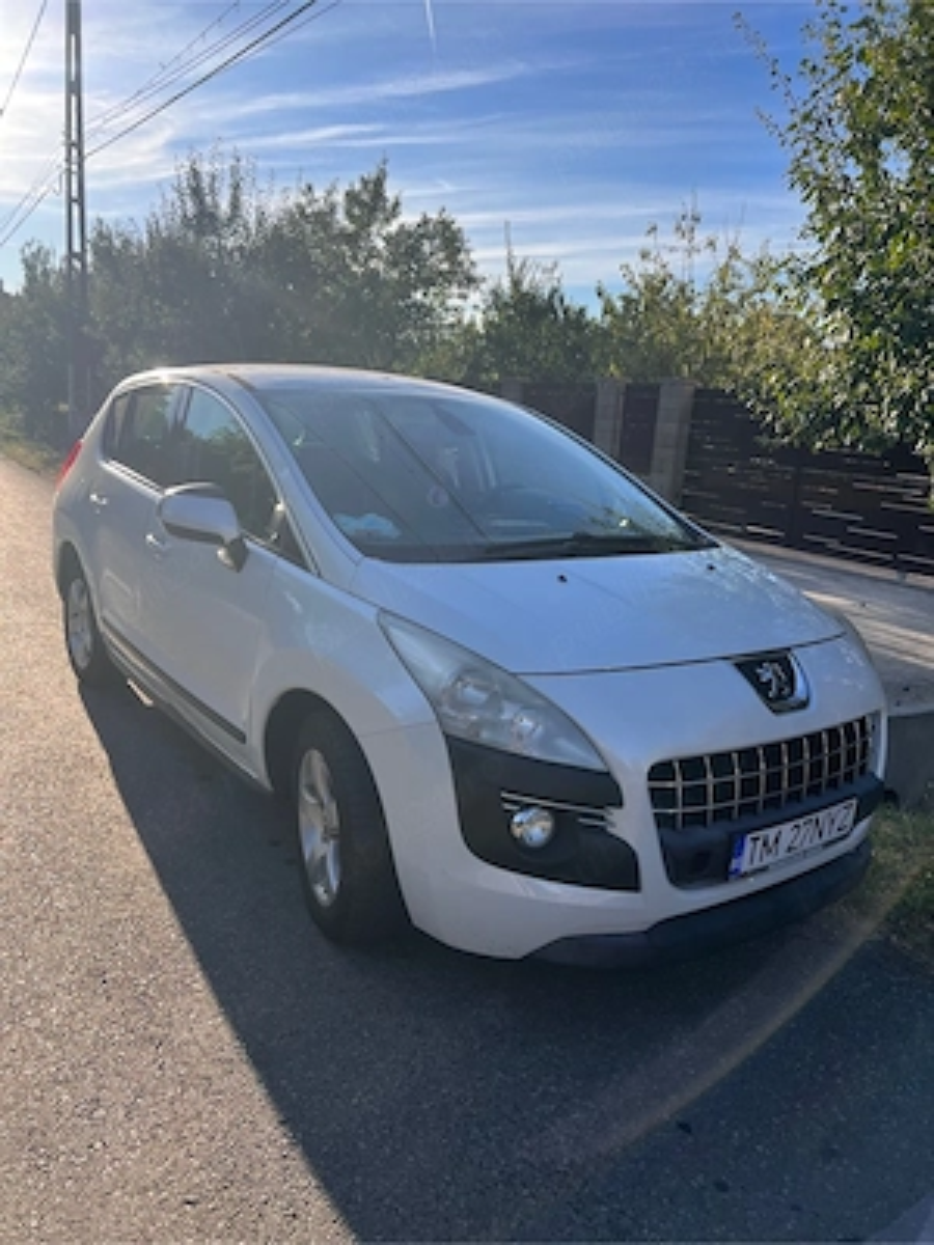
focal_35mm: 26
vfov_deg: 67.3
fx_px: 935
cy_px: 622
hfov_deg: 53.1
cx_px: 467
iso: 50
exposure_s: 1/2299
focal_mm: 5.7
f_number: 1.5
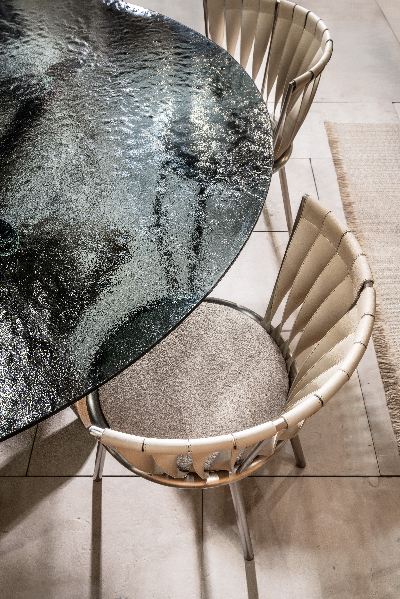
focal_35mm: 30
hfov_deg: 43.6
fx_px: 500
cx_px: 200
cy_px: 300
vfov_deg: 61.9
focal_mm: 30
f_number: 10
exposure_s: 1/3
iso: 100
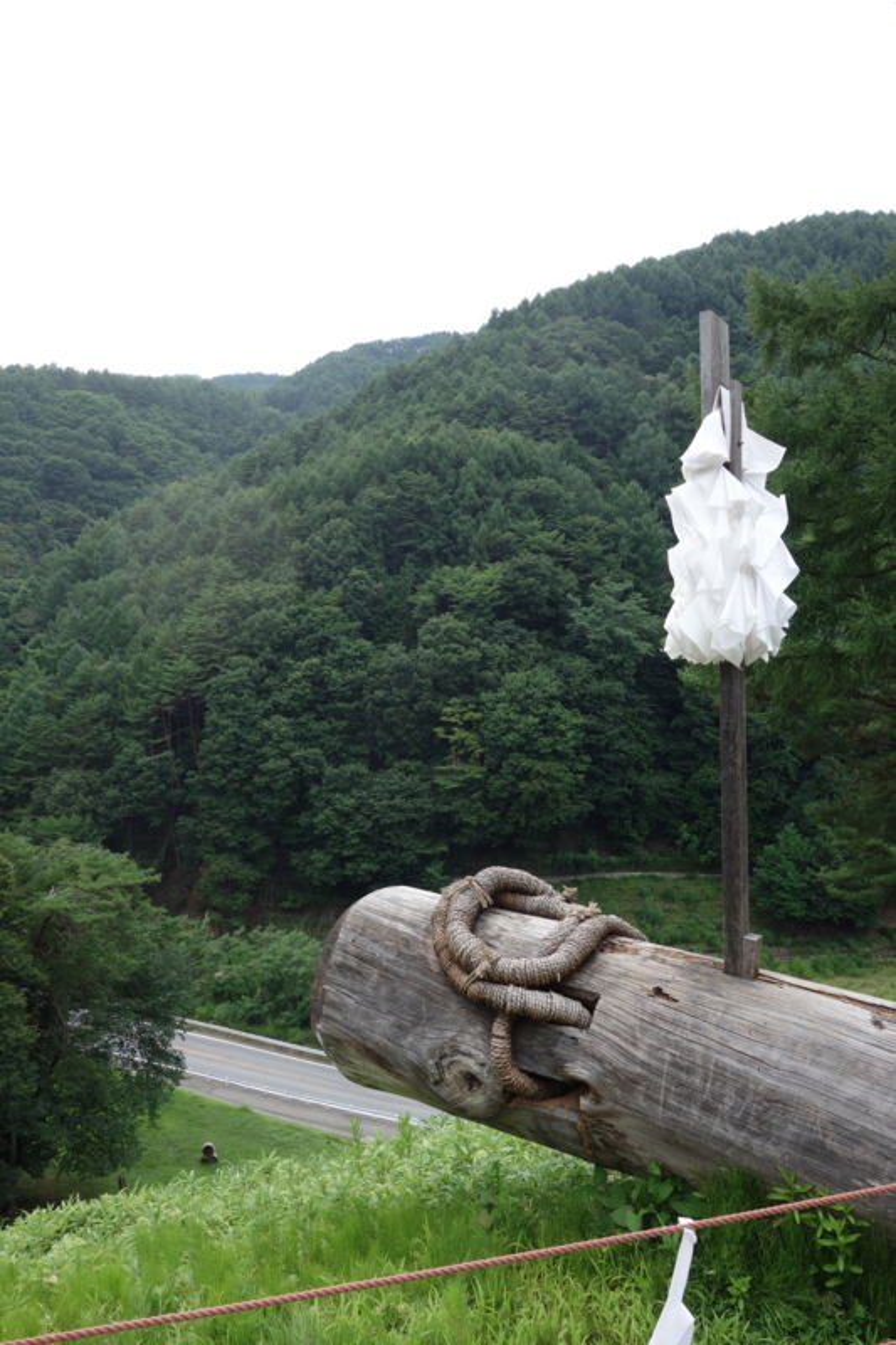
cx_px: 448
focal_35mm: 28
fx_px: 1046
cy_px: 672
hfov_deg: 46.4
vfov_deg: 65.5
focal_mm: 10.4
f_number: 4.5
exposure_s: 1/100
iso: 125
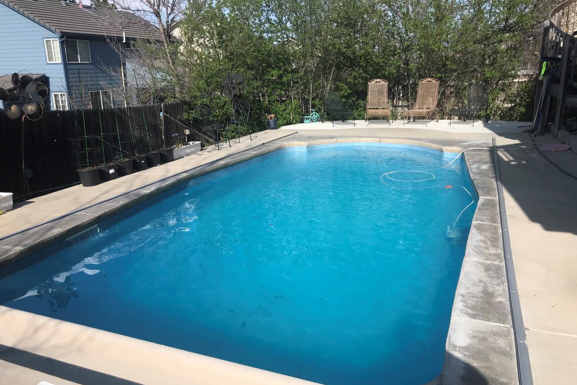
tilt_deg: -14.6
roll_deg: +1.5
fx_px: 481
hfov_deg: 61.9
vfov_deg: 43.6
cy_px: 203
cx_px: 296
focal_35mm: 30
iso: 20
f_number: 1.8
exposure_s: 1/1742
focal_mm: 3.99
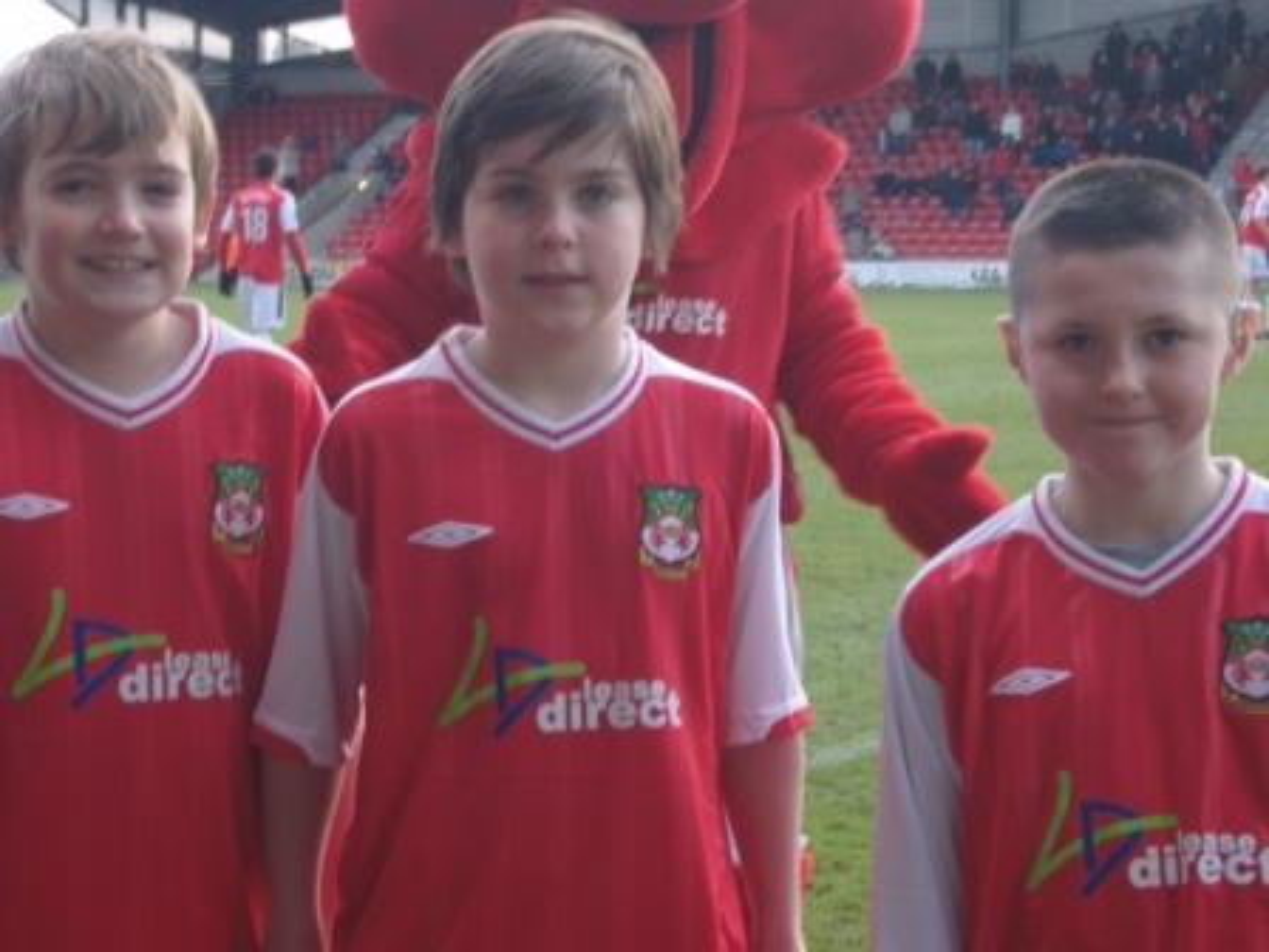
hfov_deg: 19.3
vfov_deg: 14.5
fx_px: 3739
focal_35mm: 102
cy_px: 476
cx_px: 634
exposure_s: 1/60
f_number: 5.2
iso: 100
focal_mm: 21.9
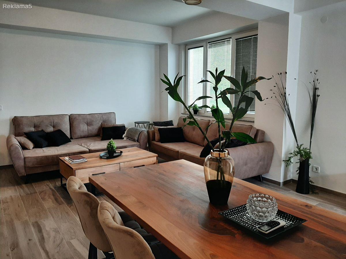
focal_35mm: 26
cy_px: 130
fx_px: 260
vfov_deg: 53.1
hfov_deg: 67.3
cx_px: 173
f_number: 1.7
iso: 50
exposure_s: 1/50
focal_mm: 3.93
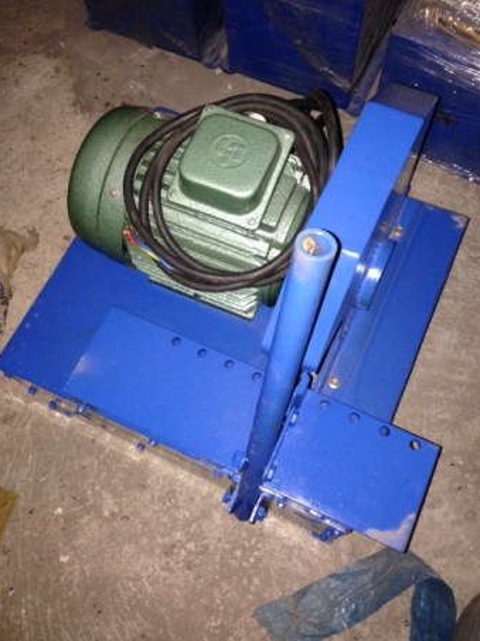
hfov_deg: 40.6
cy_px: 303
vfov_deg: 52.6
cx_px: 246
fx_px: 648
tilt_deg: -66.2
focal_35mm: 35
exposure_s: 1/16
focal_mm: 4.12
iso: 200
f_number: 2.4
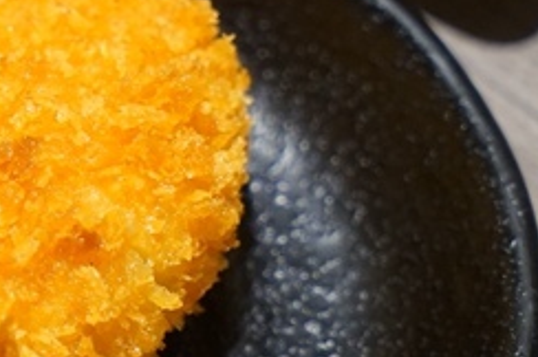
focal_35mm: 187
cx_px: 51
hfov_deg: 10.9
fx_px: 2791
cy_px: 345
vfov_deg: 7.3
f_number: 5
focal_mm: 57
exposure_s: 1/60
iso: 2000
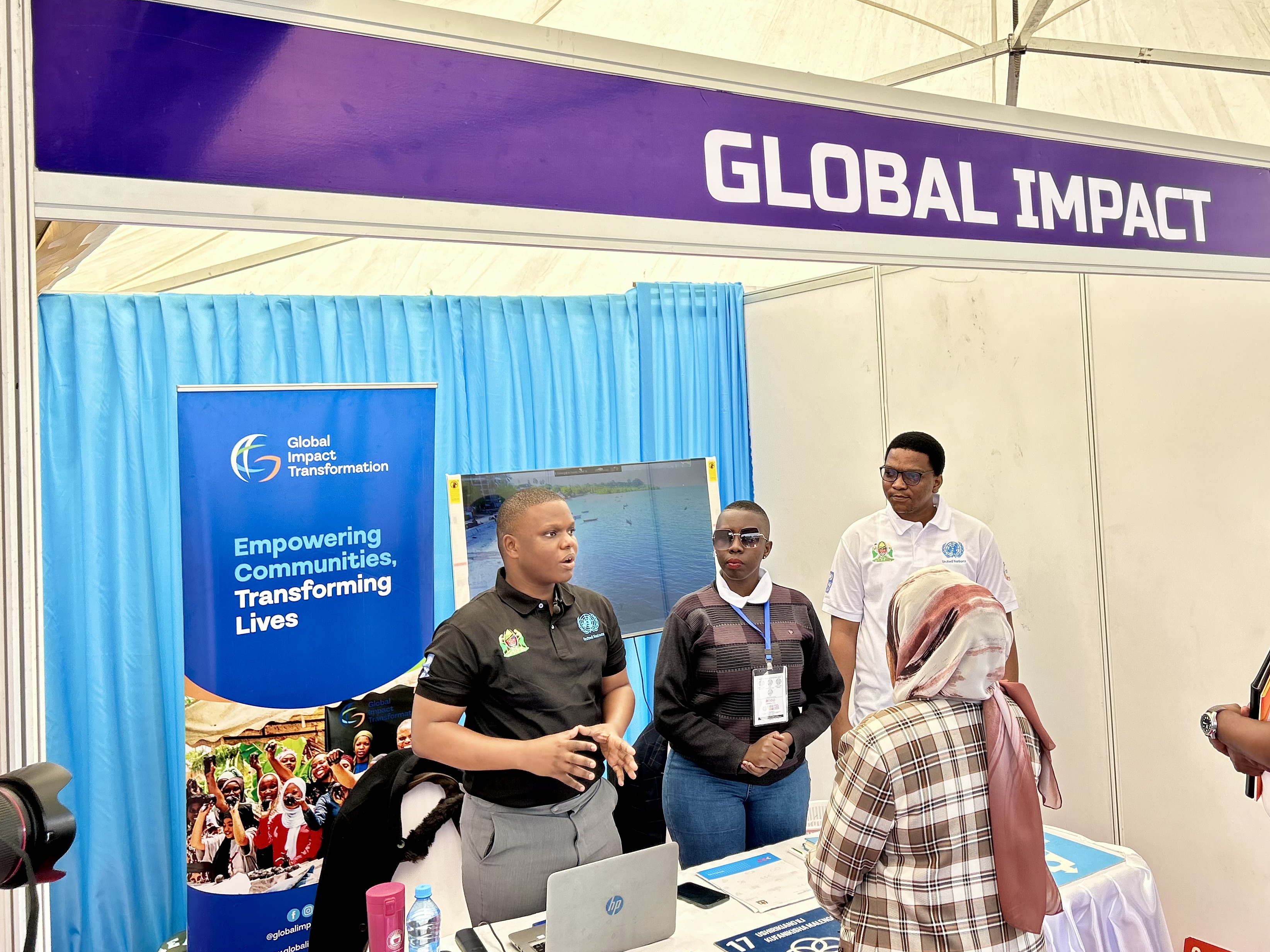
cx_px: 756
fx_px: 1174
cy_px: 374
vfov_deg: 43.9
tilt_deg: +4.5
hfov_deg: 56.4
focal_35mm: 32
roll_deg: +3.6
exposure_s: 1/421
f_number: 1.5
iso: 50
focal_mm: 5.7
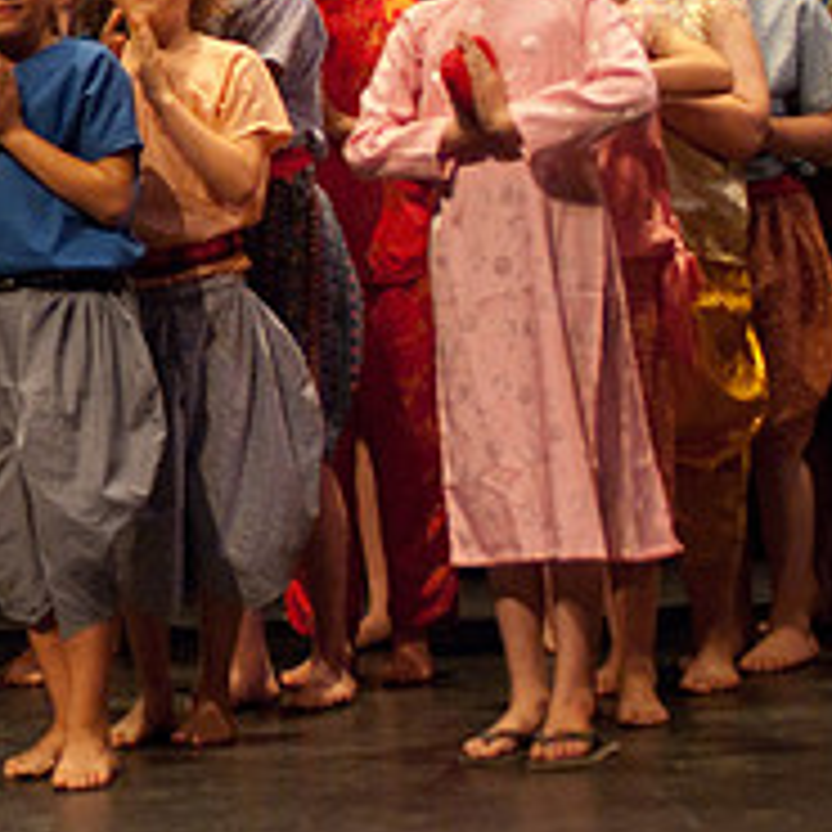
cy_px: 121
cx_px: -216
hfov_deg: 13.6
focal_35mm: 124
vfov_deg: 13.9
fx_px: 3381
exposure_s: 1/200
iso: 1000
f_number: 2.8
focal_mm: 31
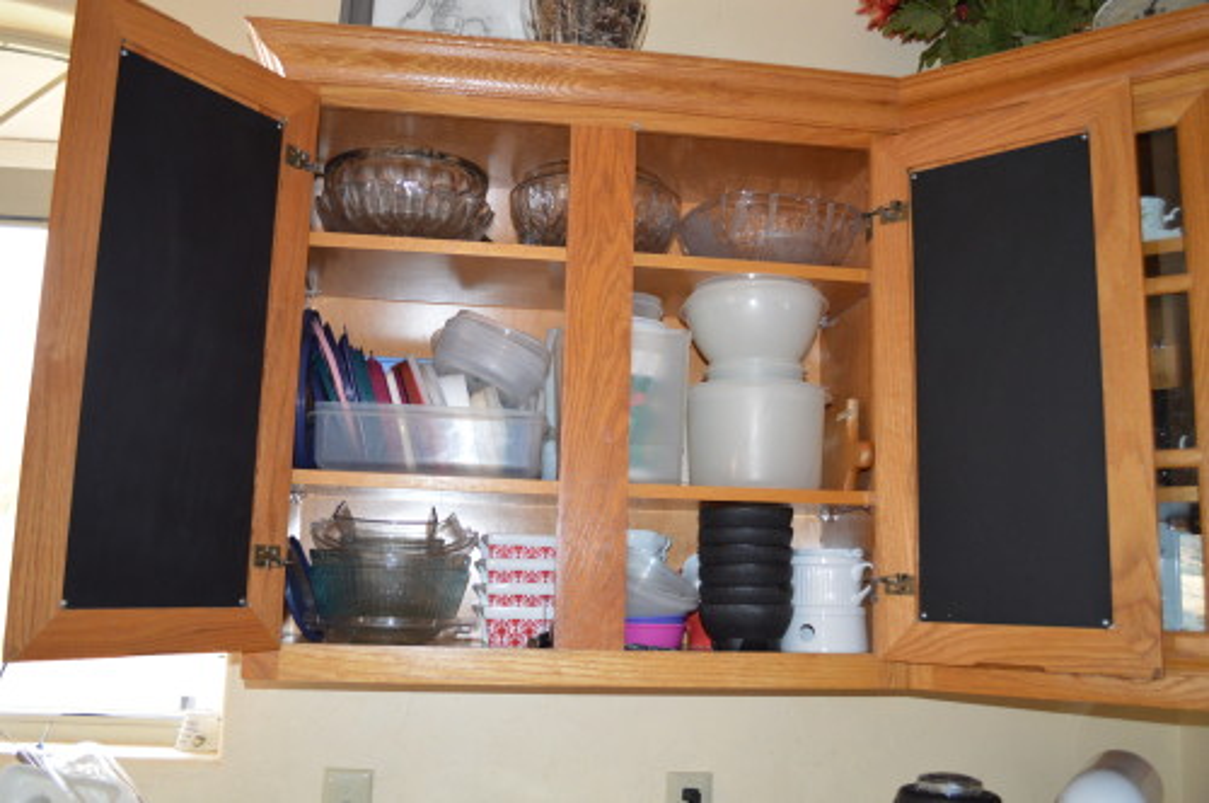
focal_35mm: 33
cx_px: 604
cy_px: 402
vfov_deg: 39.9
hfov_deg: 57.3
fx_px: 1107
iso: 1400
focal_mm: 22
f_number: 3.8
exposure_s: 1/60
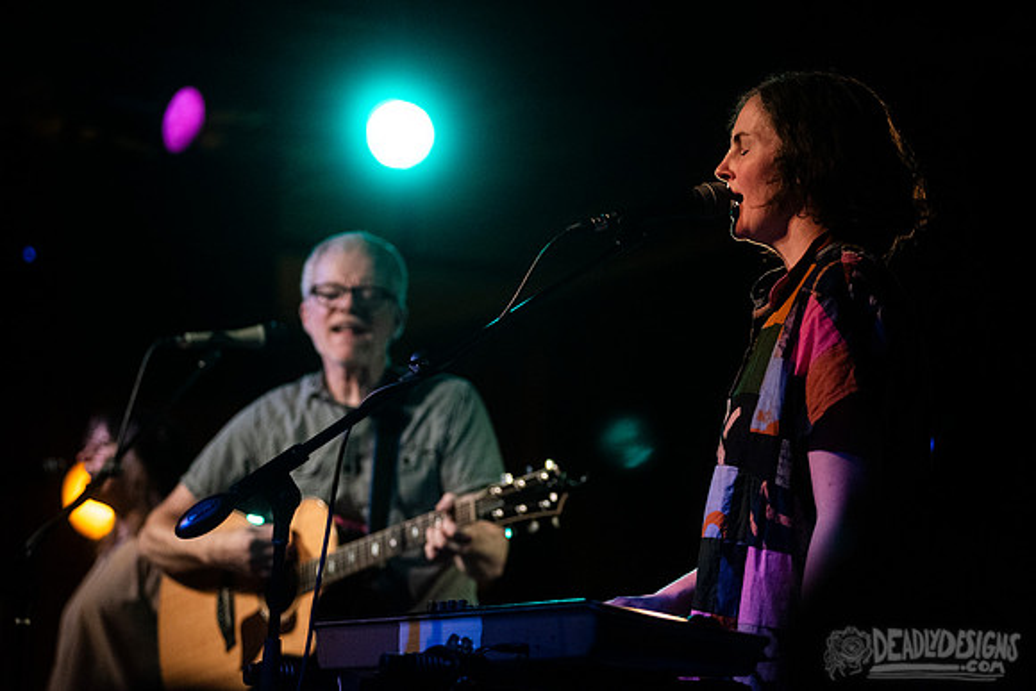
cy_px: 300
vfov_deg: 10.9
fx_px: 3628
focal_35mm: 126
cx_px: 507
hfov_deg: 16.2
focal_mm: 110
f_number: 3.2
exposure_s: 1/160
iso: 2000
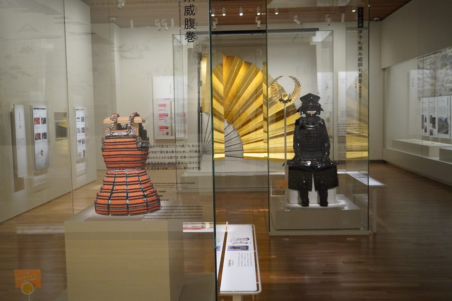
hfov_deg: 53.1
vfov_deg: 36.9
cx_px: 226
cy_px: 150
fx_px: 452
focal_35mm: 36
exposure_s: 1/160
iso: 3200
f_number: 4.5
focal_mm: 24
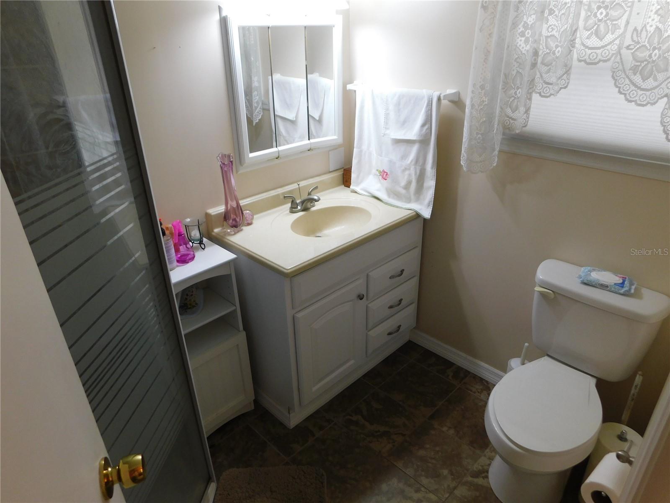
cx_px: 335
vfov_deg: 58.9
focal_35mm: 23
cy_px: 252
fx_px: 445
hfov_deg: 73.9
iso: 140
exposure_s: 1/30
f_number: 3
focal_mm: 4
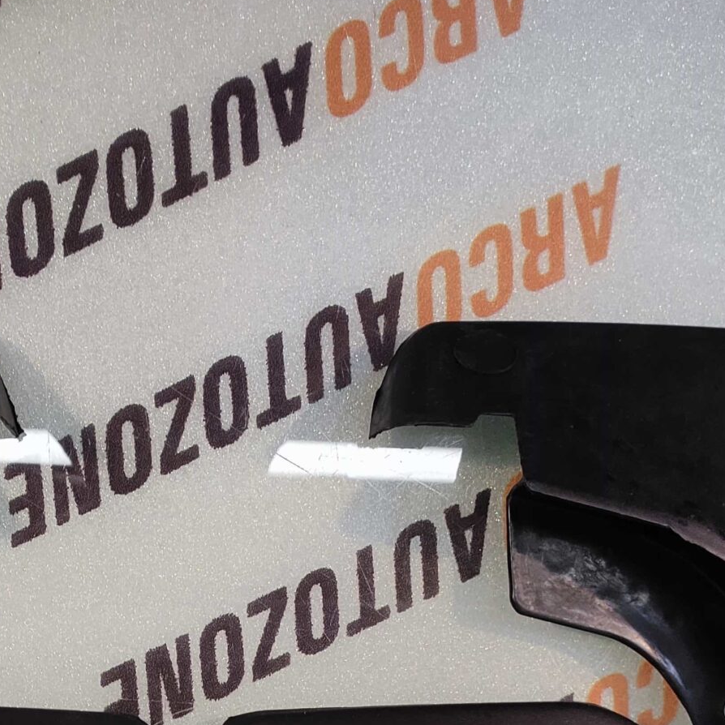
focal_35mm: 43
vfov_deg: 32.7
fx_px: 1019
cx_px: 182
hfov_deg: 38.2
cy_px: 857
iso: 183
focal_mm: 4.74
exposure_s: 1/50
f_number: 1.79
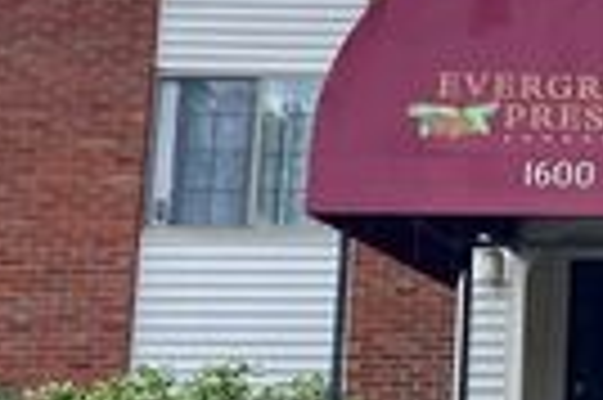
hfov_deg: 18.0
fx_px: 1690
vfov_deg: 13.5
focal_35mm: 101
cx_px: 909
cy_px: 133
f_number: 1.6
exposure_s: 1/1536
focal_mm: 5.1
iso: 50
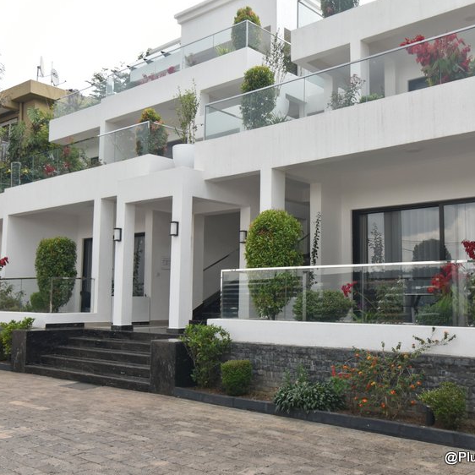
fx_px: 605
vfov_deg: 42.8
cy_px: 238
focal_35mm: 39
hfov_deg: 42.7
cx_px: 275
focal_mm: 20
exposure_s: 1/180
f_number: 8
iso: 400
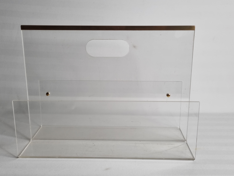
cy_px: 88
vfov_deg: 53.1
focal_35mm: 26
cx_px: 117
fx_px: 176
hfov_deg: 67.3
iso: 50
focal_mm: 5.4
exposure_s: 1/100
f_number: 1.8
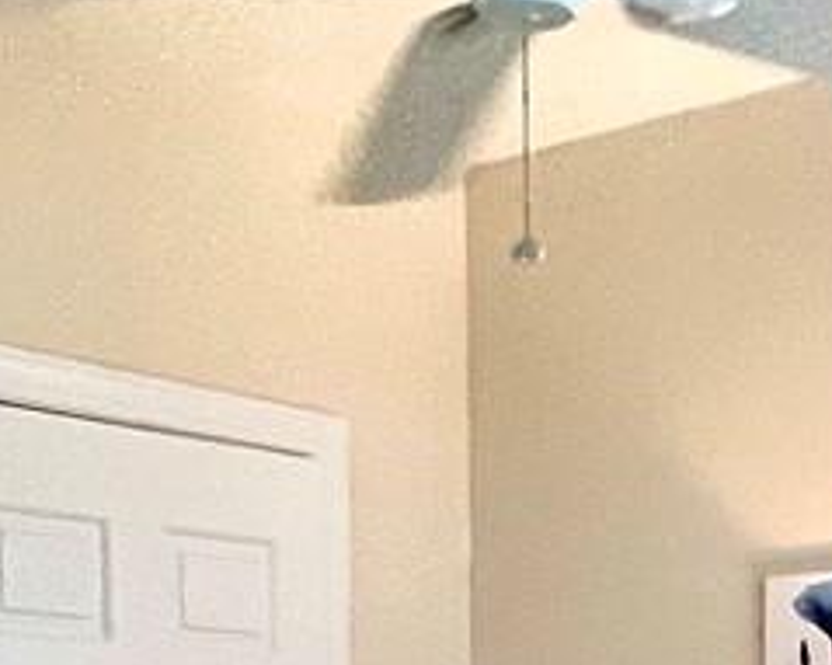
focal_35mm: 85
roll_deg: -0.2
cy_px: 954
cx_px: 606
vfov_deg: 16.6
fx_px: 2092
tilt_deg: -2.3
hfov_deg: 22.3
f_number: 1.8
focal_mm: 1.57
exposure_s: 1/60
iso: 400
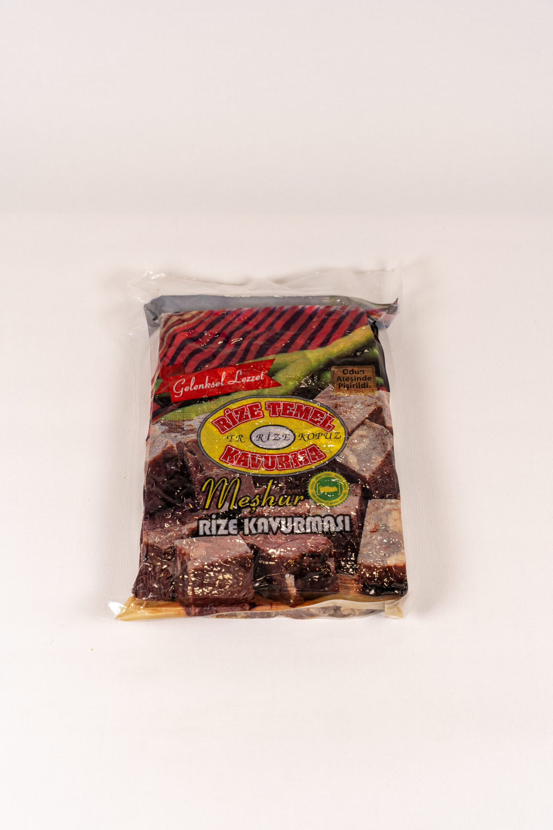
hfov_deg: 24.2
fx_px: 1288
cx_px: 276
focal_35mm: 56
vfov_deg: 35.7
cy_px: 415
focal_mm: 55.9
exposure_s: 1/100
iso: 100
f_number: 8
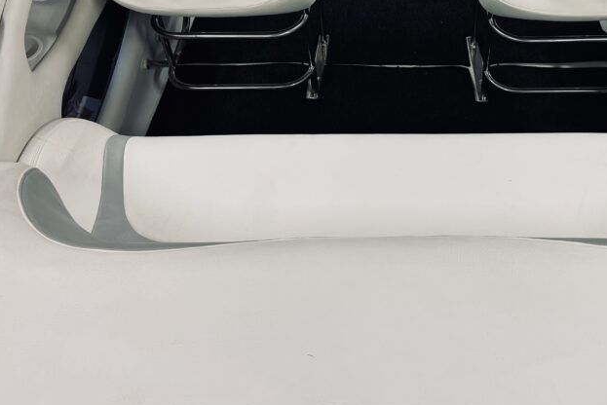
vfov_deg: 31.5
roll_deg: +1.8
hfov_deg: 46.7
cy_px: 59
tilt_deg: -41.0
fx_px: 692
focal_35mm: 41
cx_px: 402
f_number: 1.78
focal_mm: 6.76
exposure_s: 1/100
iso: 125
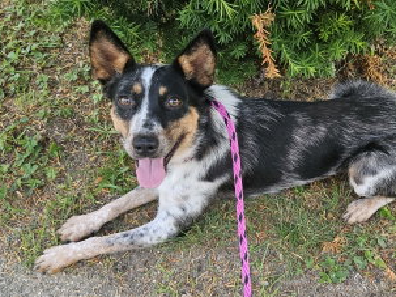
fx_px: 435
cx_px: 257
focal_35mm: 38
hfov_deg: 48.3
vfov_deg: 37.7
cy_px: 162
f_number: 1.8
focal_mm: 5.4
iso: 200
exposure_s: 1/180
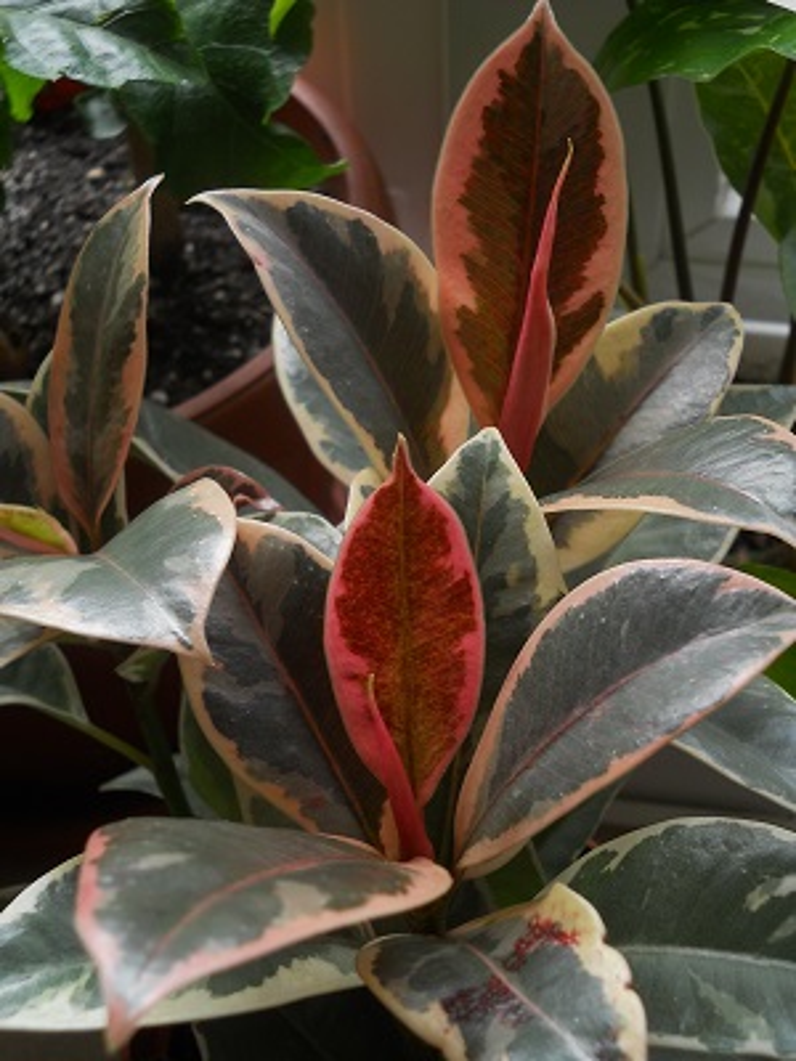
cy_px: 530
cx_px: 398
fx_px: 1717
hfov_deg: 26.1
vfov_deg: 34.3
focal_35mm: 56
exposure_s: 1/100
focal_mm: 9.24
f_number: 3.6
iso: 80
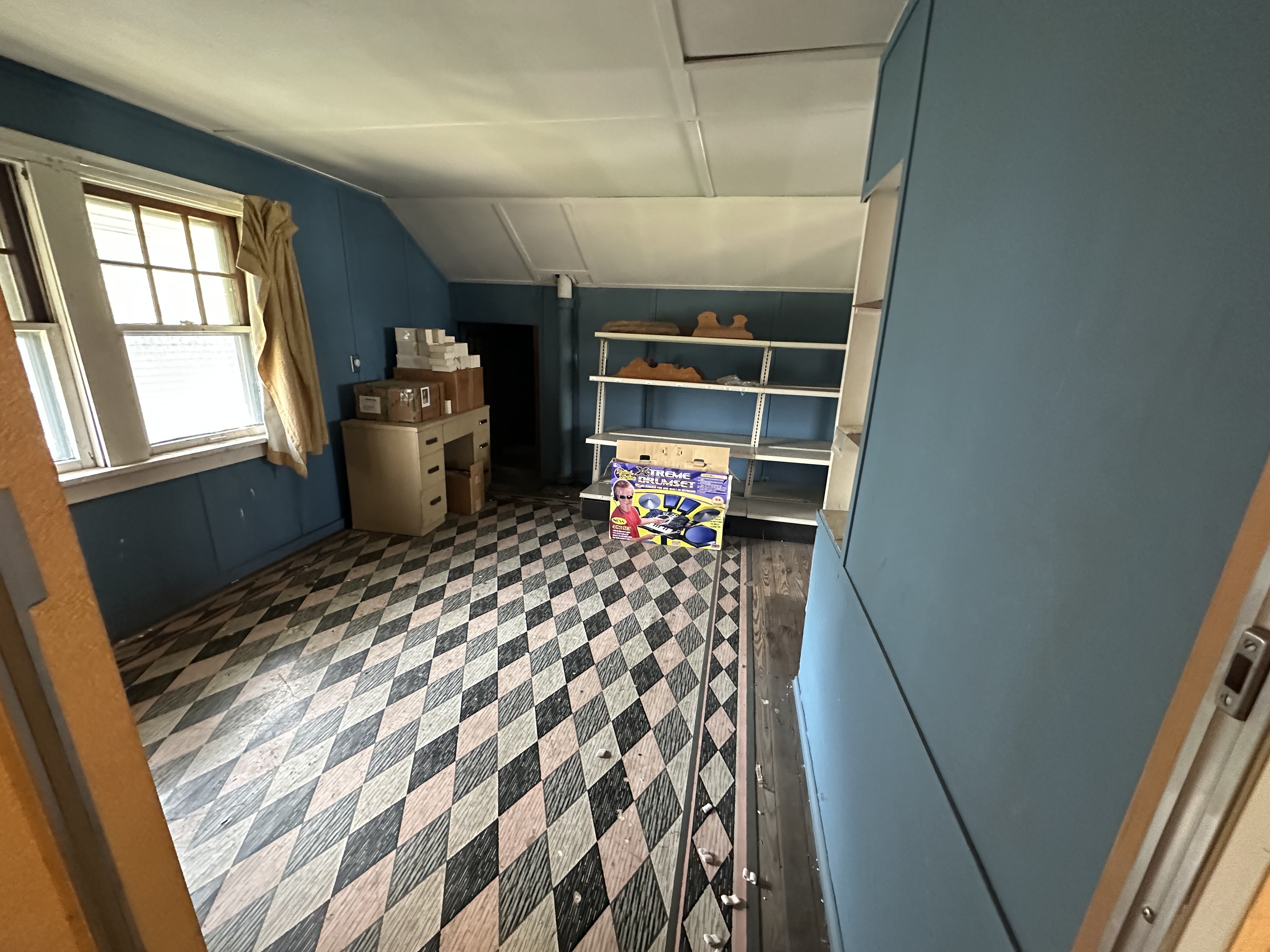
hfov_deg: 102.1
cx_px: 635
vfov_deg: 85.7
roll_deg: -2.4
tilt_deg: -15.8
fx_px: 514
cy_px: 476
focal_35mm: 14
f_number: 2.2
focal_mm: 2.22
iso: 1000
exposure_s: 1/60
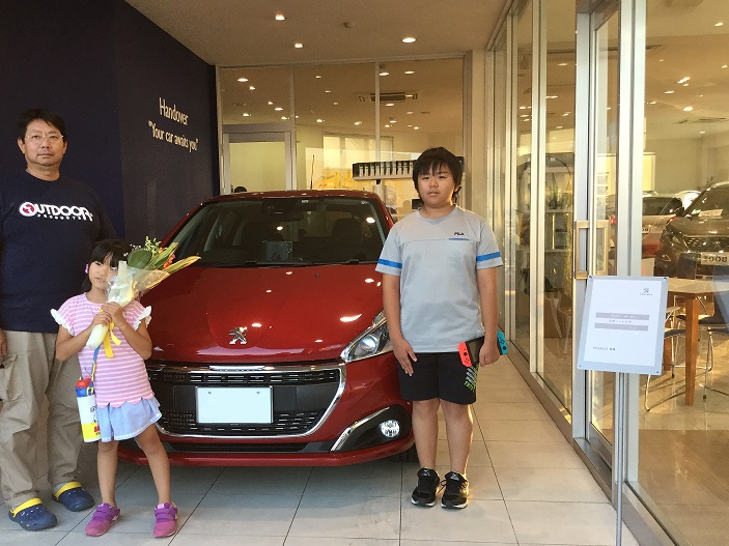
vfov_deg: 39.6
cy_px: 296
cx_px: 325
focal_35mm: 36
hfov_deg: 51.3
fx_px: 758
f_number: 2.4
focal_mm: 3.3
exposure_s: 1/30
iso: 25
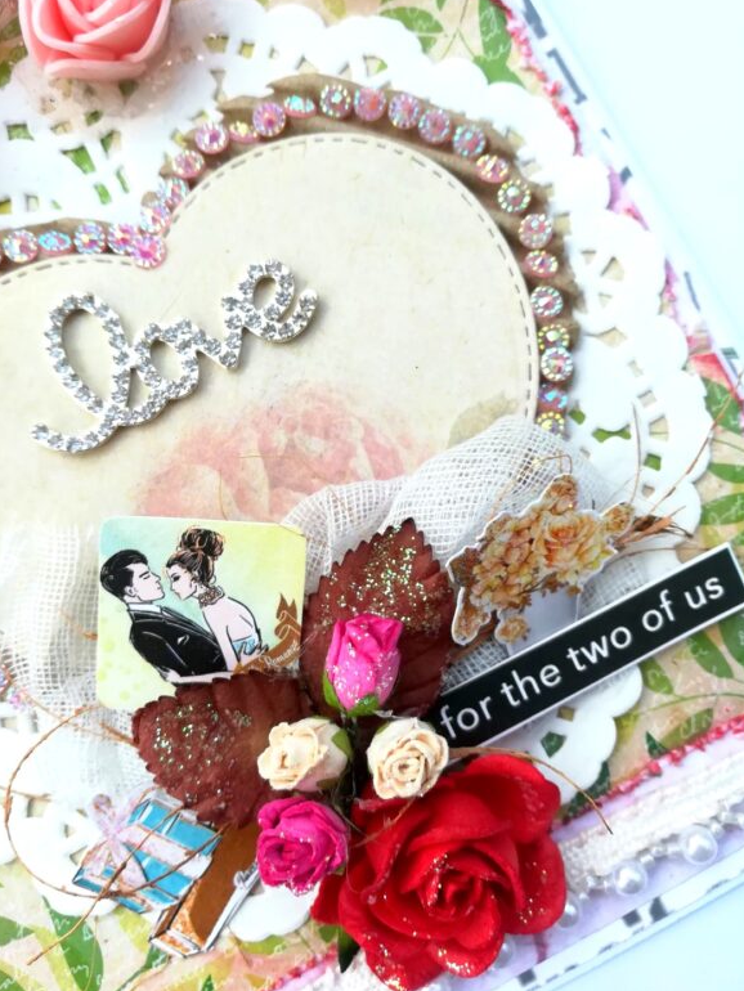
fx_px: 773
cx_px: 362
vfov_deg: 65.3
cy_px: 480
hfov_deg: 51.4
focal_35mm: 27
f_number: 2.2
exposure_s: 1/114
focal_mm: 3.83
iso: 50
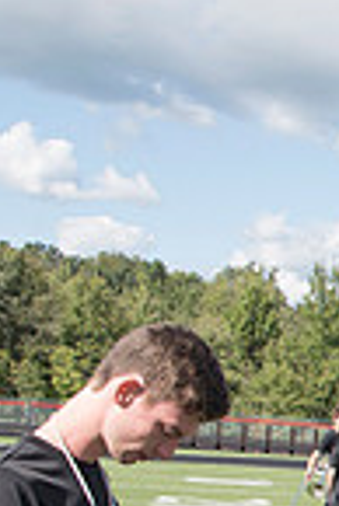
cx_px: 895
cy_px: 518
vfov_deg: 20.5
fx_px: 1353
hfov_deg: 11.1
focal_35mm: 96
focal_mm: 24
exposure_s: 1/640
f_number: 8
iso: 400
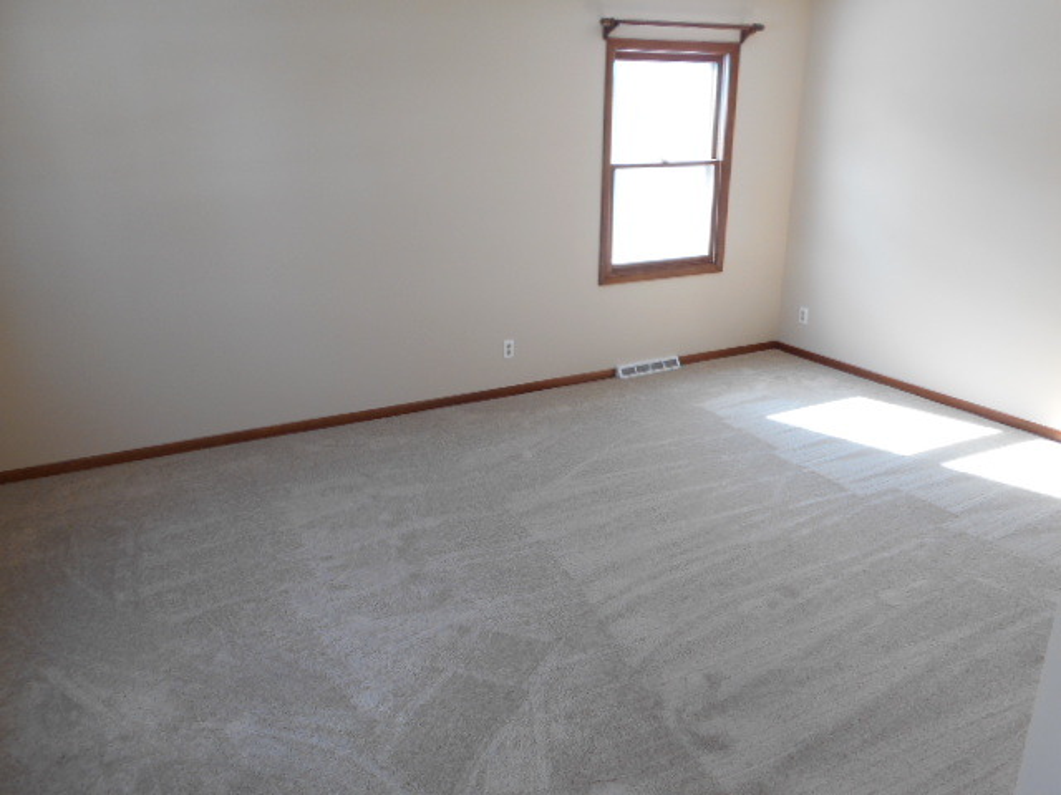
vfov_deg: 53.1
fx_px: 797
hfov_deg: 67.3
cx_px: 530
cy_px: 398
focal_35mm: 26
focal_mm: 4.6
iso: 80
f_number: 3.2
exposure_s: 1/40
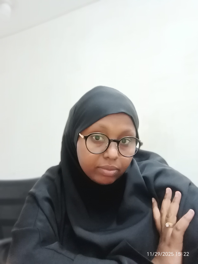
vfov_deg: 71.6
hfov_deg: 56.8
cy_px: 132
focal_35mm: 24
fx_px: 183
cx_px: 99
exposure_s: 1/16.7
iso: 1871
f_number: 2.45
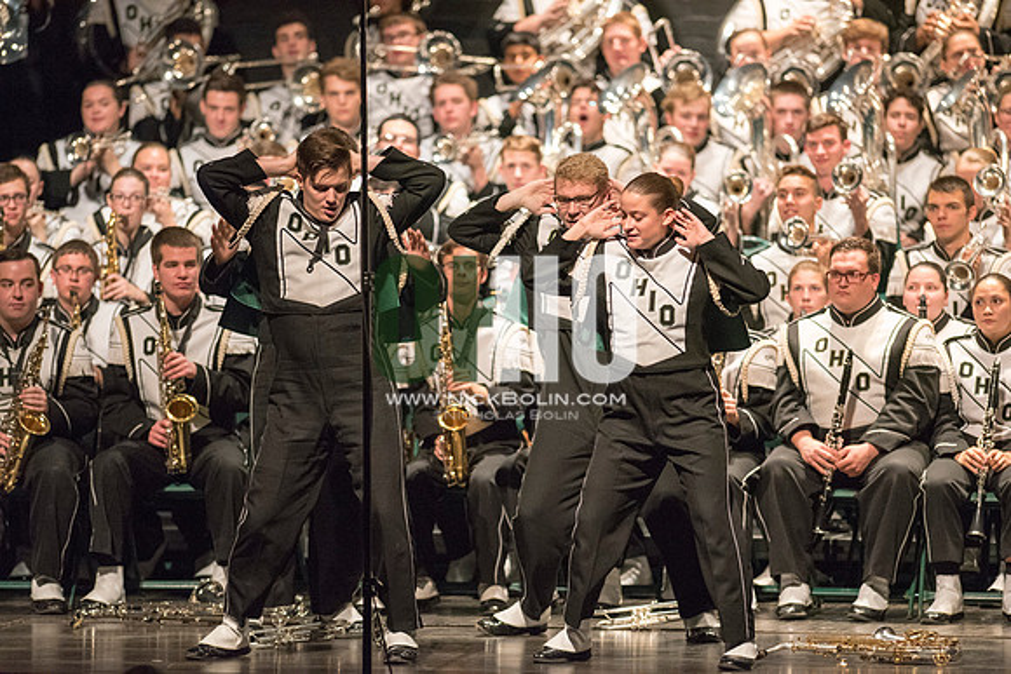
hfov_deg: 6.9
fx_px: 8427
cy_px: 337
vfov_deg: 4.6
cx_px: 506
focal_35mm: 300
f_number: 2.8
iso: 4000
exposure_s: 1/500
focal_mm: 300
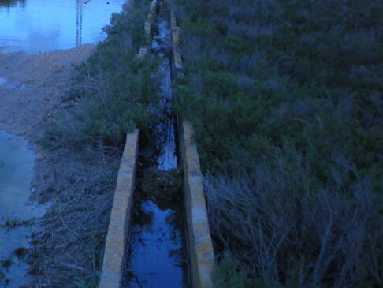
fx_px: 830
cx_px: 32
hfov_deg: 25.1
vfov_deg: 19.4
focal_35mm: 75
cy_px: 45
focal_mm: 6.3
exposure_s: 1/166
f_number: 4.6
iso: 64
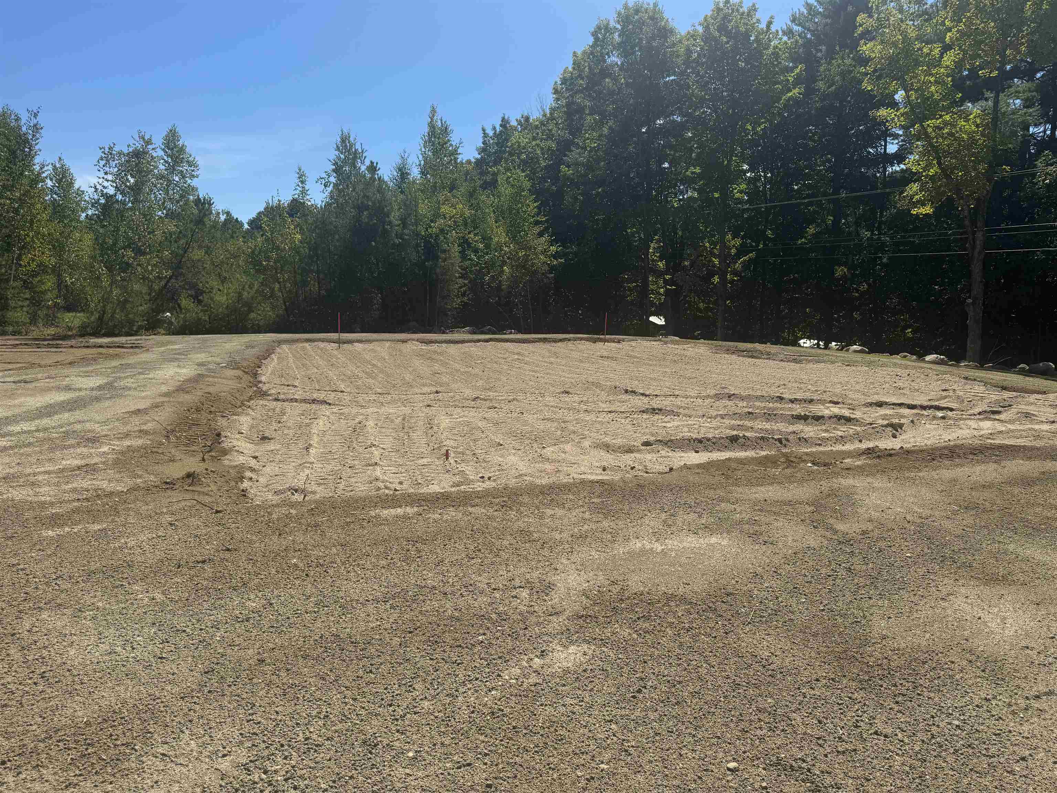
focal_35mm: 24
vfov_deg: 56.8
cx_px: 528
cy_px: 396
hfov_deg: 71.6
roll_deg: +0.4
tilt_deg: -12.0
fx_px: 733
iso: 80
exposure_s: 1/5348
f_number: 1.78
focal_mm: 6.76
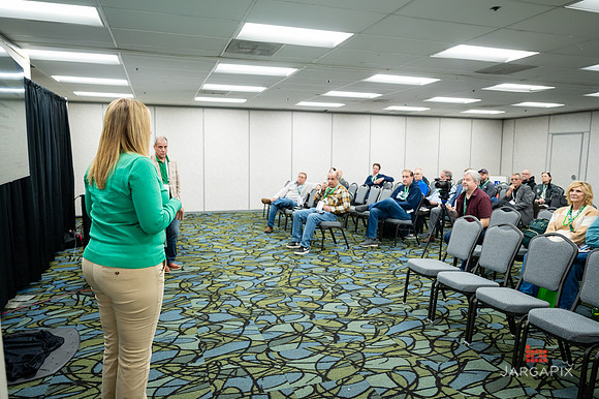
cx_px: 289
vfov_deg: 51.1
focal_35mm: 25
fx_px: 417
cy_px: 193
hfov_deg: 71.4
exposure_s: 1/200
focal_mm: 24
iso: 1600
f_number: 3.2
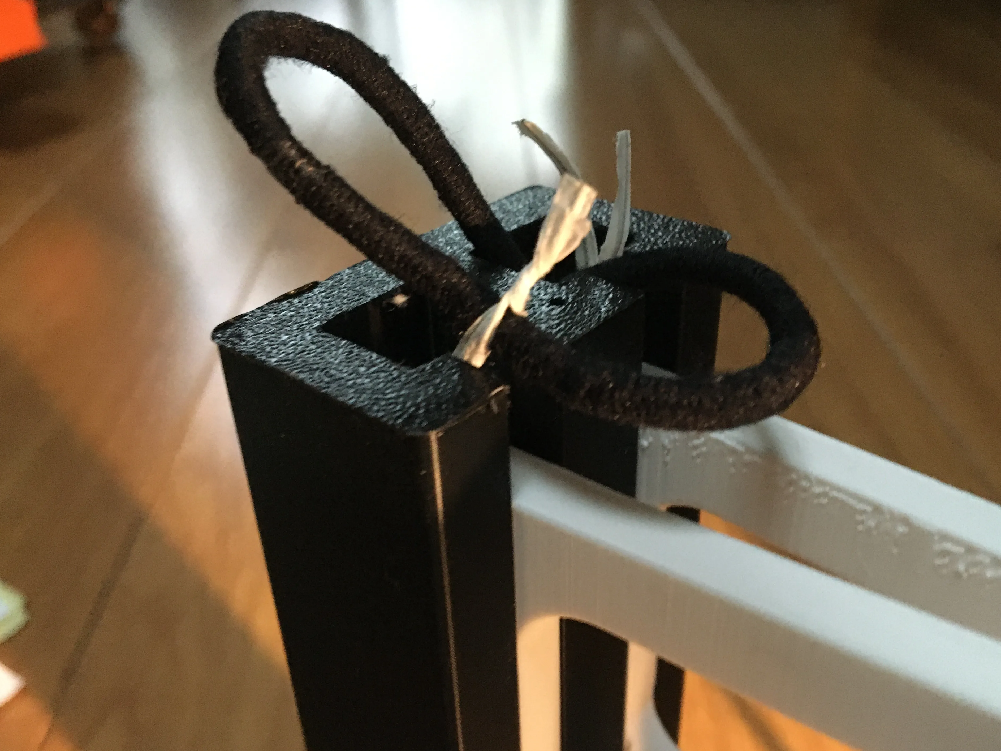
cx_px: 527
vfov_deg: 45.4
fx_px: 896
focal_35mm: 31
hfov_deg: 58.3
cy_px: 392
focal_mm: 4.15
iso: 320
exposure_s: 1/15
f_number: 2.2
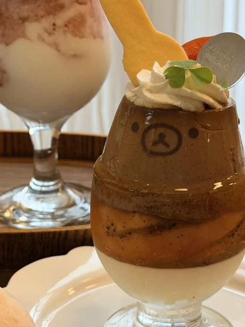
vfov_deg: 22.0
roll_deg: +0.2
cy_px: 175
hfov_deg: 16.6
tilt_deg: -20.8
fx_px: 841
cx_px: 107
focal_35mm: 89
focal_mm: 6.76
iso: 100
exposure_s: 1/91
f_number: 1.78
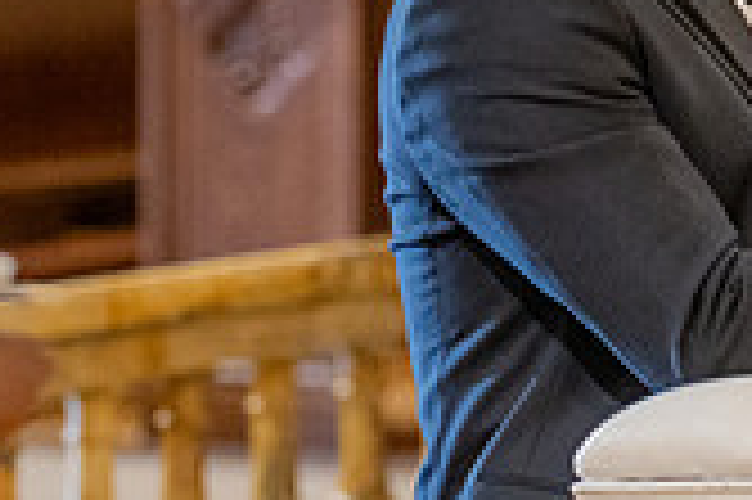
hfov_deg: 4.2
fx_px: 10288
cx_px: 867
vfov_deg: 2.8
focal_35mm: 493
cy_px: -95
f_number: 2.8
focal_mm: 110
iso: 1000
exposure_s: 1/100
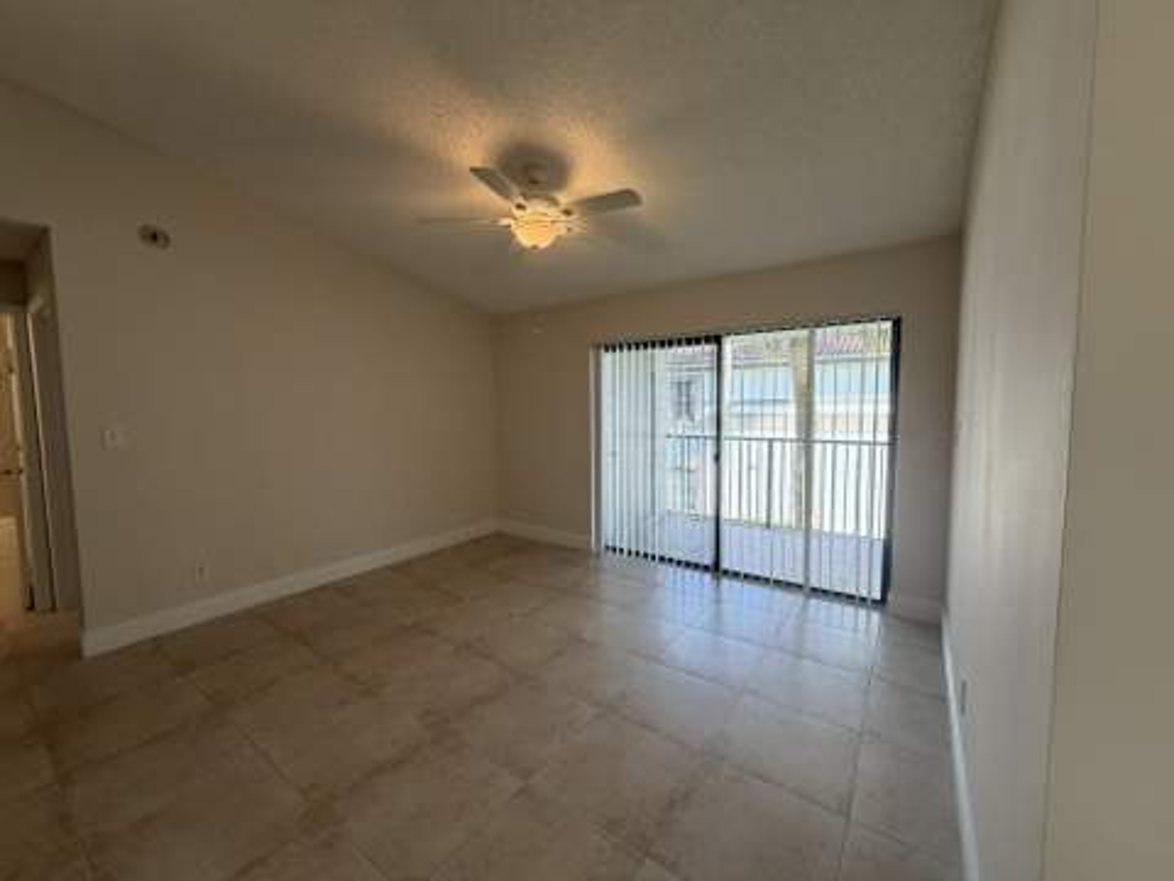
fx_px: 475
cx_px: 587
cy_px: 440
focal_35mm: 14
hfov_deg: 102.1
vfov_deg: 85.7
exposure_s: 1/120
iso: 160
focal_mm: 2.22
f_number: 2.2
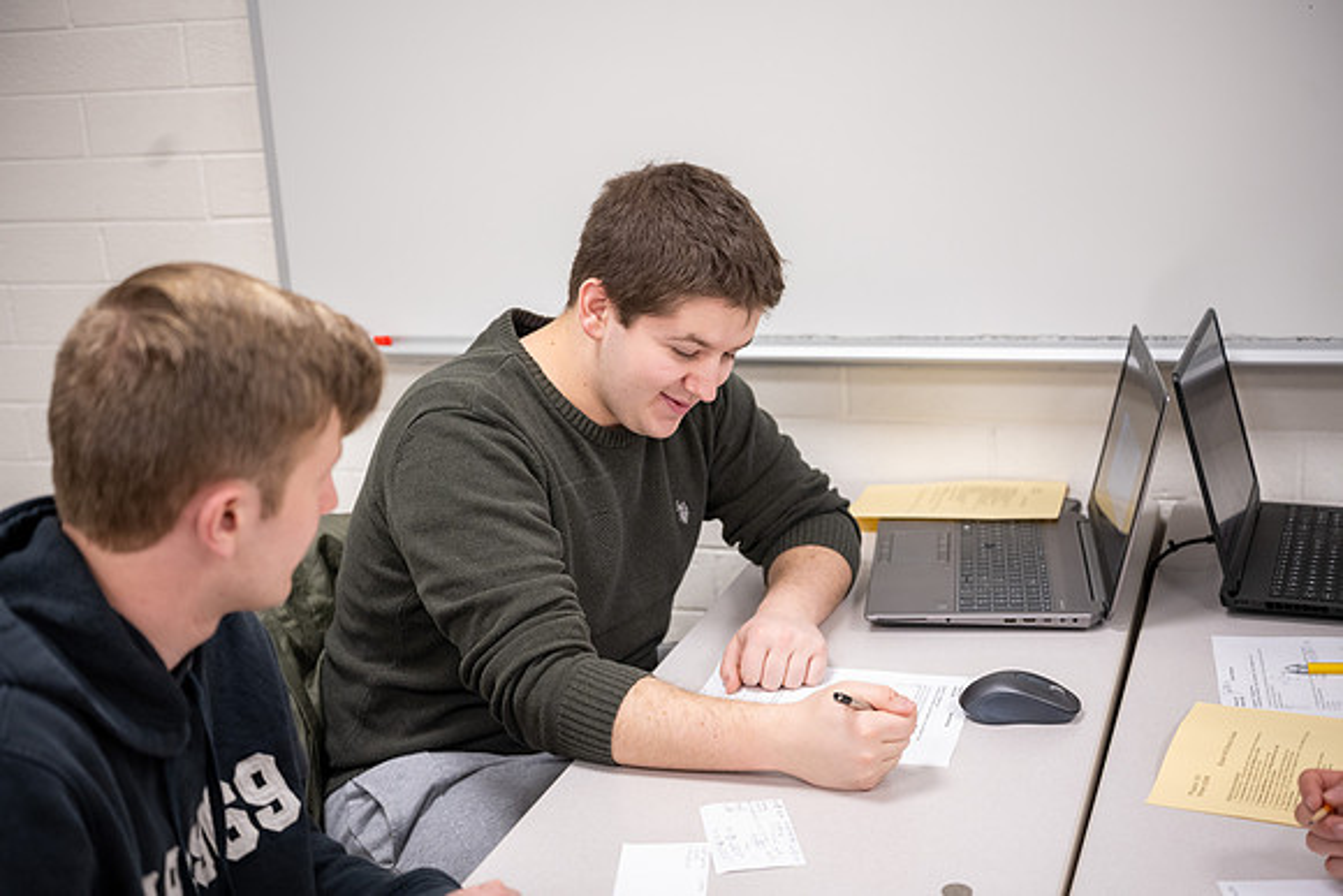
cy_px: 448
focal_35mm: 45
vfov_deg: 29.9
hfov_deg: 43.6
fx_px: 1679
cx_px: 672
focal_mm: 45
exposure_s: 1/200
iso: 1000
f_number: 2.8
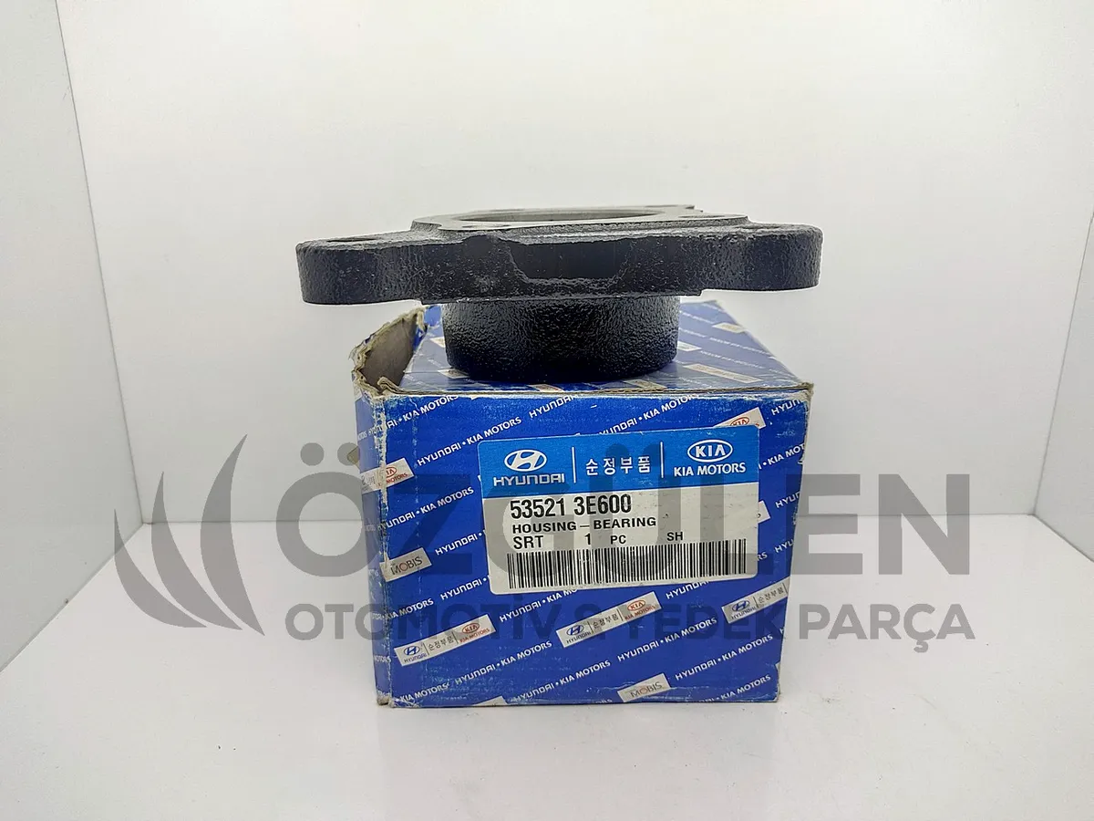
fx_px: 822
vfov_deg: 53.1
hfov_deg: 67.3
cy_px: 410
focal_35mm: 26
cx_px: 547
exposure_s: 1/100
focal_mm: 4.74
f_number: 1.79
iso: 114
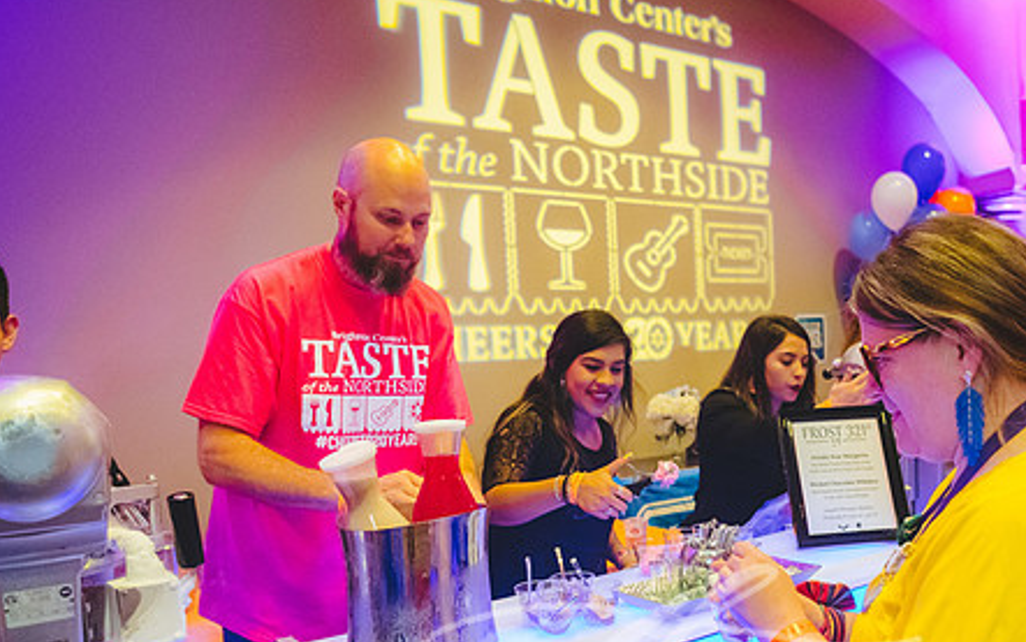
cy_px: 432
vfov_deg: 38.9
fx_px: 895
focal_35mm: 32
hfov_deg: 58.9
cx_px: 644
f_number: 3.5
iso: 12800
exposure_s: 1/160
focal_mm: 24
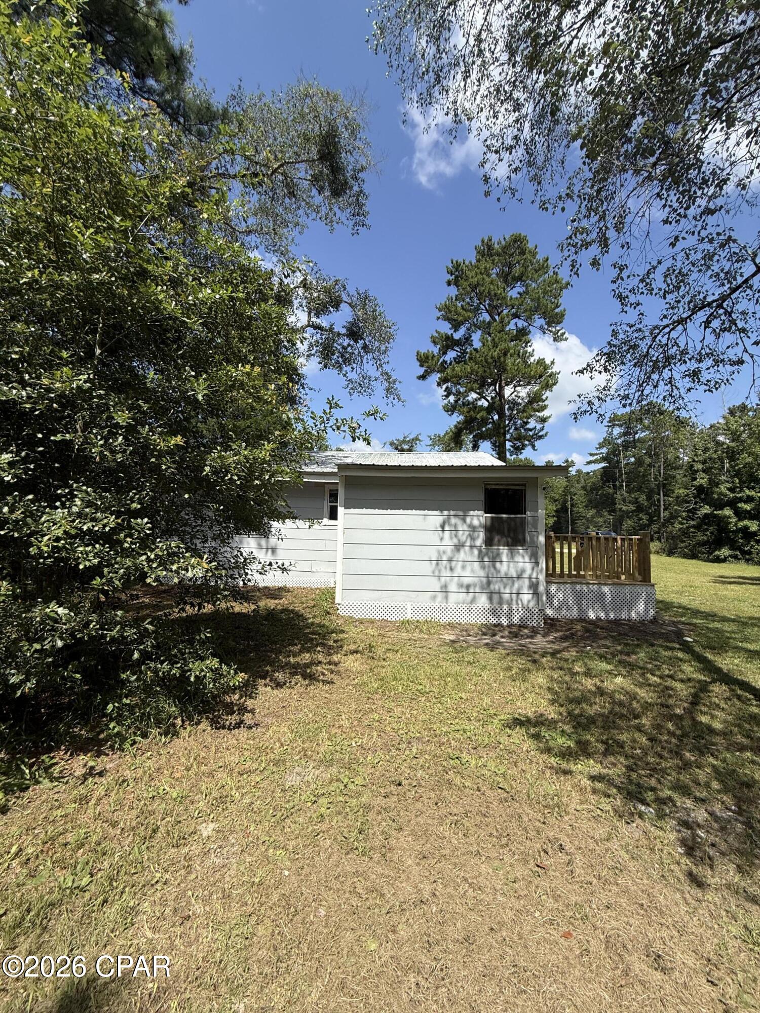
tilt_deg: +3.9
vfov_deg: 102.1
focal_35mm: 14
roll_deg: -0.6
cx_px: 380
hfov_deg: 85.7
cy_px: 506
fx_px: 410
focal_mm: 2.22
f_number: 2.2
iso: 50
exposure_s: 1/2165
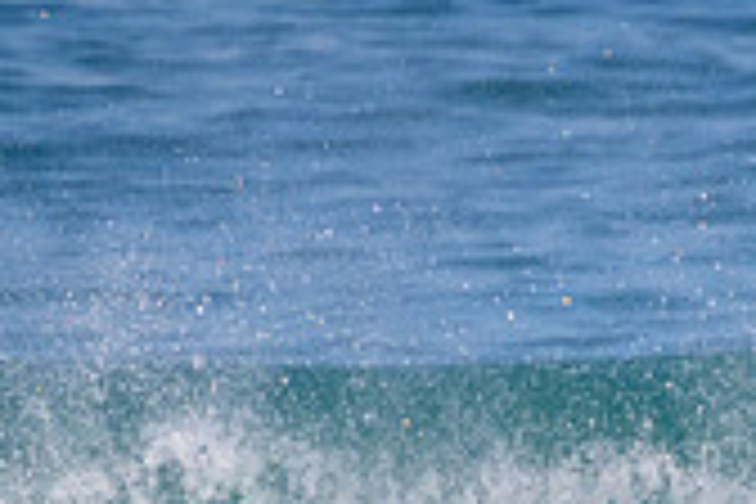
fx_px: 58039
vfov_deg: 0.5
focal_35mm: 2764
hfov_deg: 0.7
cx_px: 801
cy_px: 677
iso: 1600
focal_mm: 800
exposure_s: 1/2000
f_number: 11
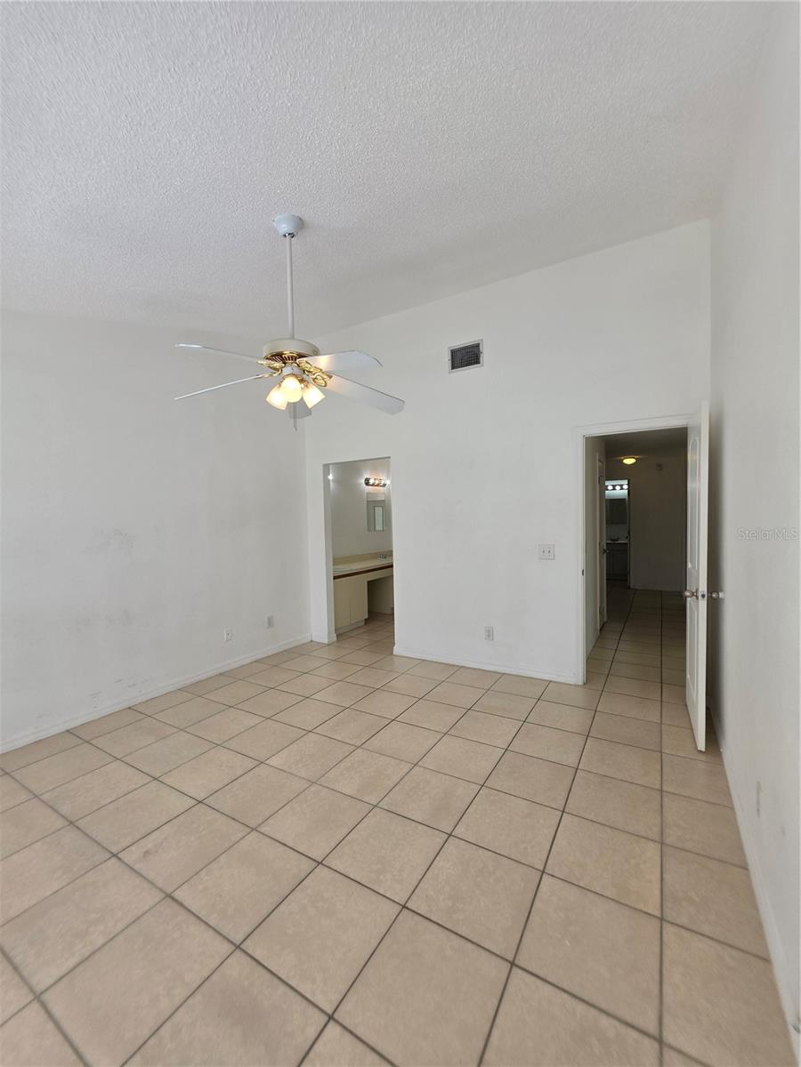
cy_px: 534
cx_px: 400
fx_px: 401
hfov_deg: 89.9
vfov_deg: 106.2
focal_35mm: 13
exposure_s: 1/370
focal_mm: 2.2
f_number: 1.9
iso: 32
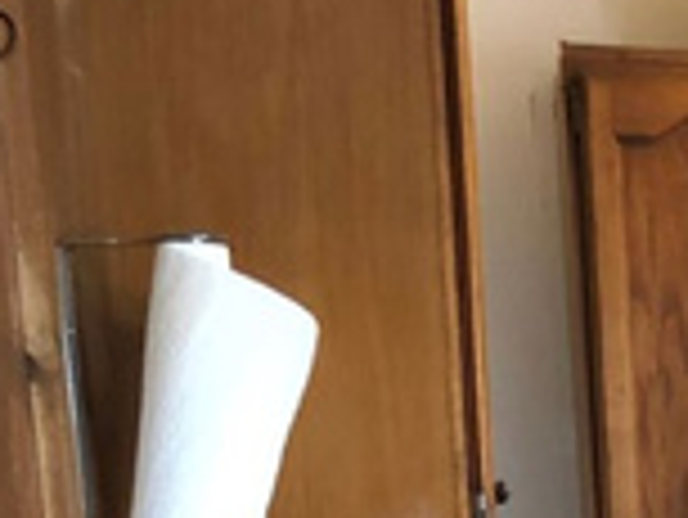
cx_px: 1376
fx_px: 2327
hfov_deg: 14.1
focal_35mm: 117
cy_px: 977
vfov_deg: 11.6
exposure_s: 1/15
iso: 80
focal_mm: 4
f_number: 1.8
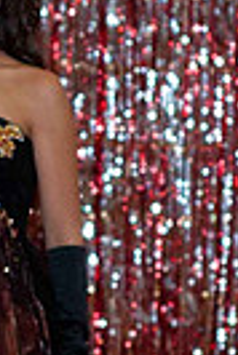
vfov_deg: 8.1
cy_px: 312
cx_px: -132
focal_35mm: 253
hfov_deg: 5.4
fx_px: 2502
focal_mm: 50
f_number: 4
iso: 500
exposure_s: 1/60
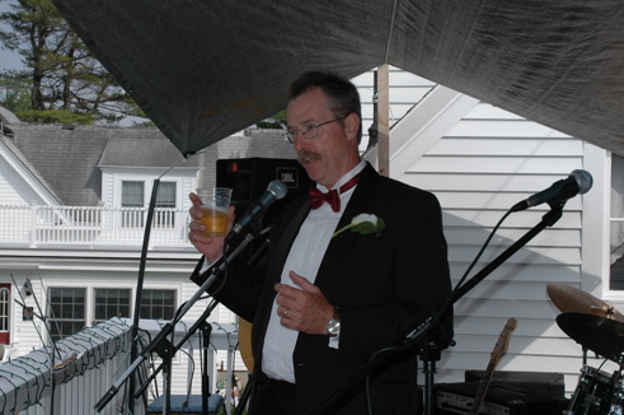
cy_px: 221
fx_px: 1050
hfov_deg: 33.0
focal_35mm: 61
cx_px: 258
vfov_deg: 22.3
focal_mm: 31
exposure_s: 1/500
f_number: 9
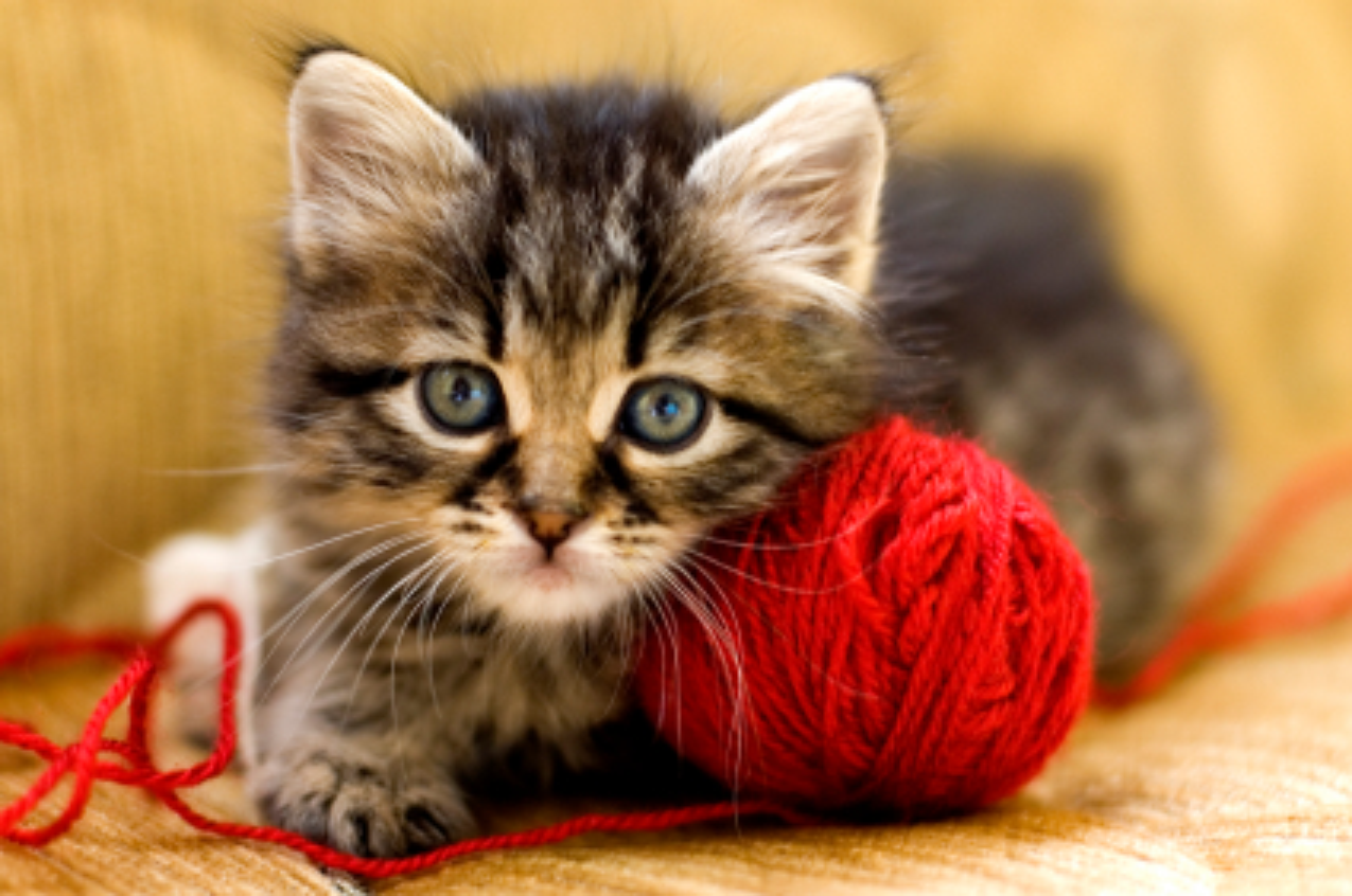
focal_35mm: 75
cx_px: 676
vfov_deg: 18.1
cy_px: 448
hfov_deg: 27.0
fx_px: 2812
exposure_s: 1/20
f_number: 2.2
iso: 320
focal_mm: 50
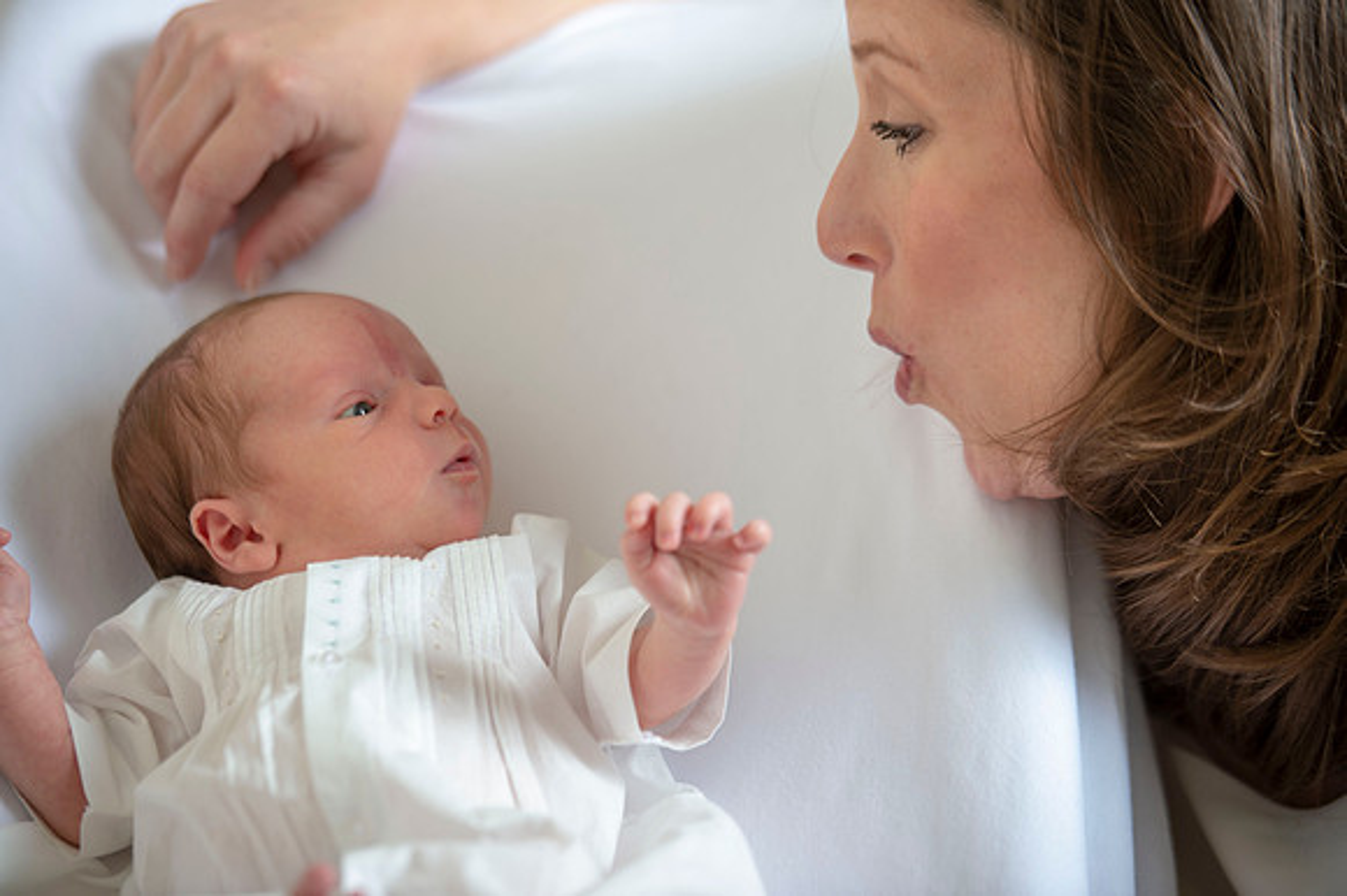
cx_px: 674
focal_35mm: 155
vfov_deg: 8.8
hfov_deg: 13.3
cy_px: 448
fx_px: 5796
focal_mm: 155
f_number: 2.8
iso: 80
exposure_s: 1/160
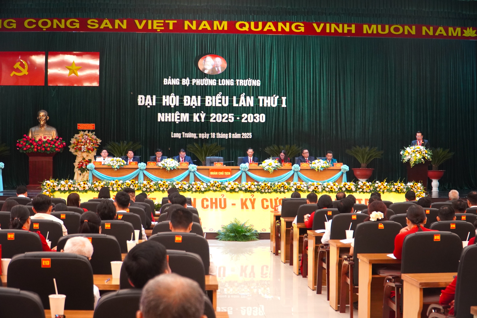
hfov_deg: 36.9
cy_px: 159
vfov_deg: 25.1
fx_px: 715
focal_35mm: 54
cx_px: 238
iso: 1600
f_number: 4
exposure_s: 1/60
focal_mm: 36
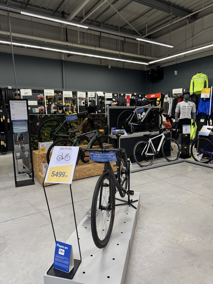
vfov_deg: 71.6
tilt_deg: -8.1
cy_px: 142
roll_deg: +0.7
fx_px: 197
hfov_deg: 56.8
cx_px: 106
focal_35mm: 24
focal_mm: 6.76
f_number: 1.78
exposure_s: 1/137
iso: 50
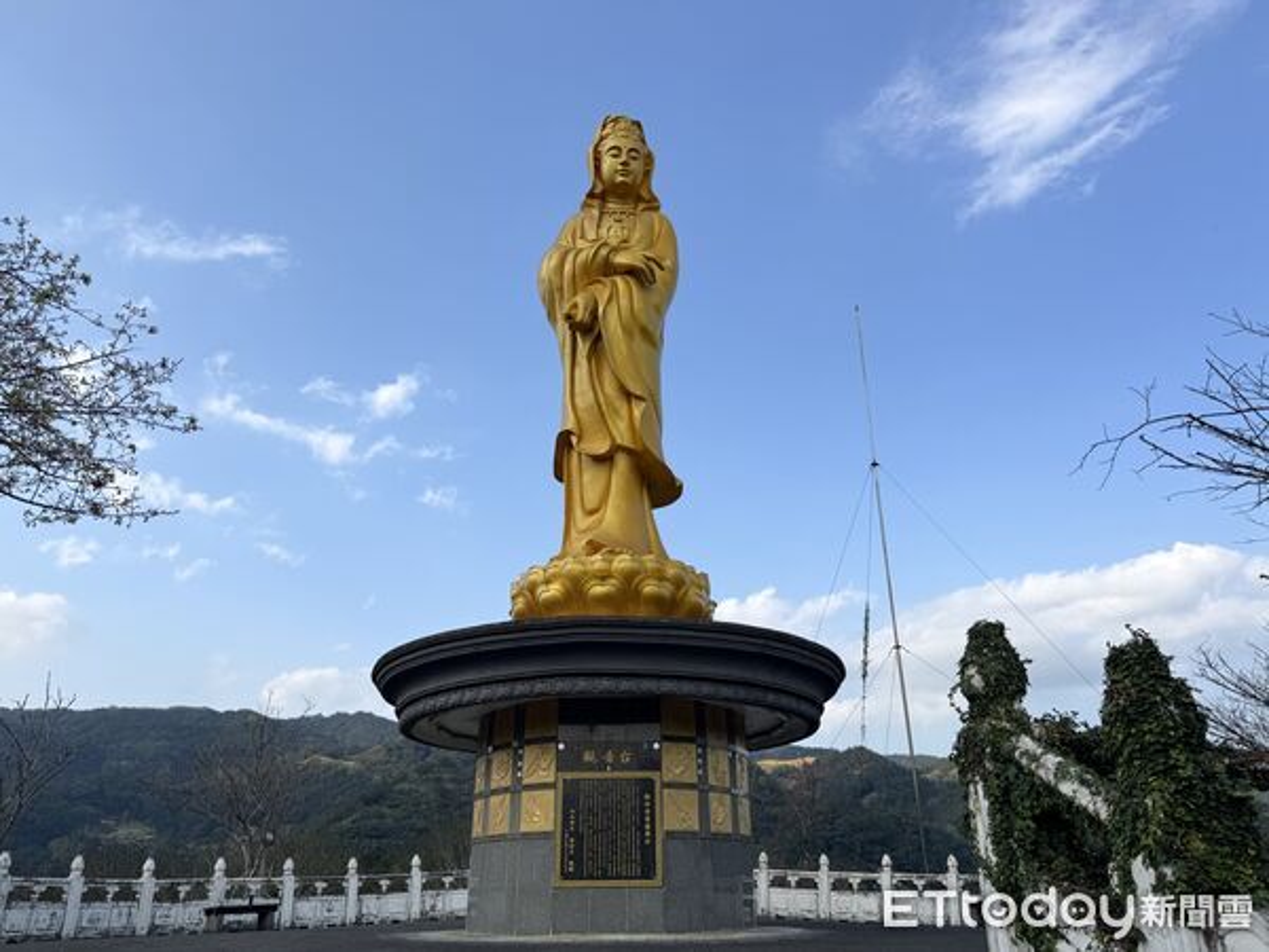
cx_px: 634
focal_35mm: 24
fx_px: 880
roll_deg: -0.1
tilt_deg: +24.8
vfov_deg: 56.8
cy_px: 476
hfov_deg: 71.6
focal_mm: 6.76
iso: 80
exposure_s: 1/3597
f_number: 1.78
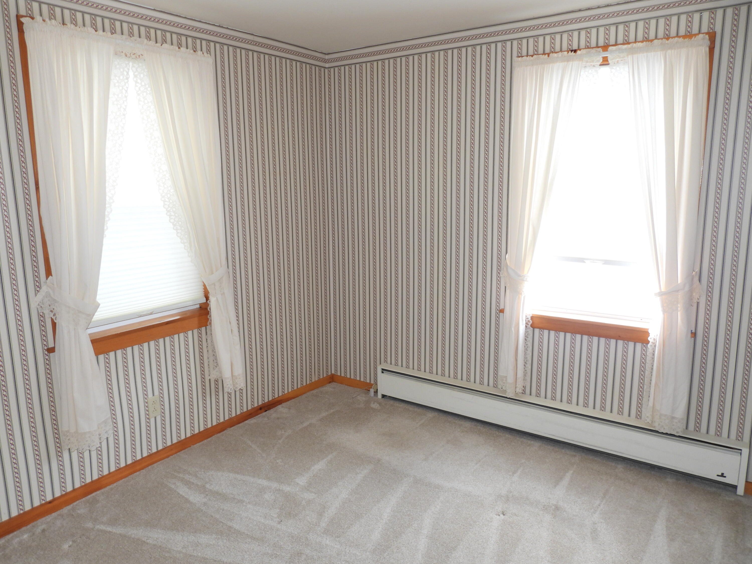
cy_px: 282
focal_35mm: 24
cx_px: 376
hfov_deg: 71.6
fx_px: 521
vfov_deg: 56.8
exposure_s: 1/30
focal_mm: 4.3
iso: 110
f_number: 2.8
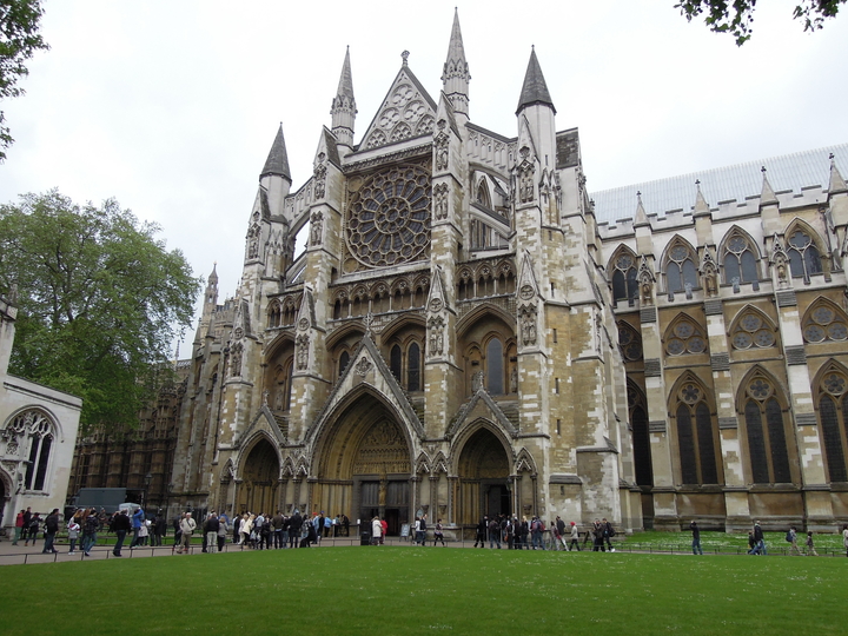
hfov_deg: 69.4
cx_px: 436
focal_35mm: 25
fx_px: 612
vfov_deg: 54.9
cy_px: 324
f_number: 3.2
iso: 160
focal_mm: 4.3
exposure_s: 1/1250
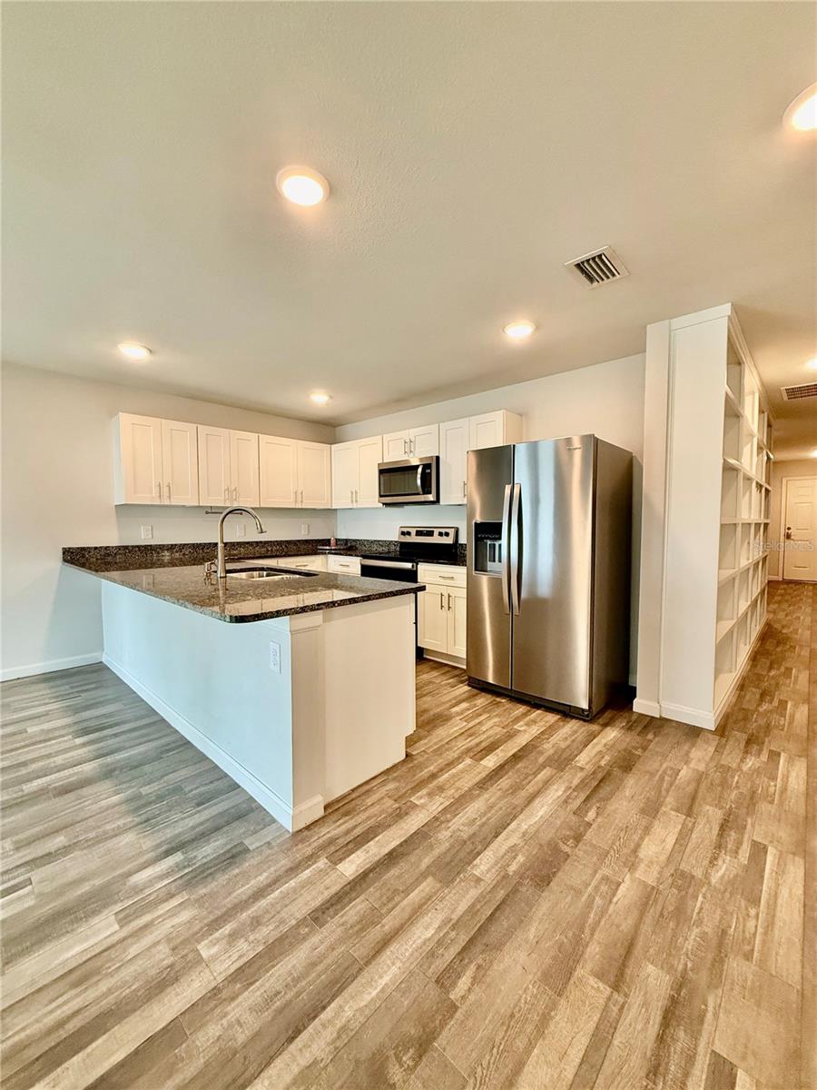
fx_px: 441
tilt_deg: -2.1
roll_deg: +0.9
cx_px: 408
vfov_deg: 102.1
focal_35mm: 14
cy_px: 545
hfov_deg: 85.7
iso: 320
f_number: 2.2
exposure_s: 1/120
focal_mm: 2.22
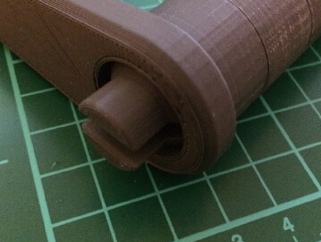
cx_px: 167
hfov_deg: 43.8
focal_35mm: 43
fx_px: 399
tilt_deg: -51.4
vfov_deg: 33.6
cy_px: 112
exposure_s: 1/17
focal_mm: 4.15
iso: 800
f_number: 2.2
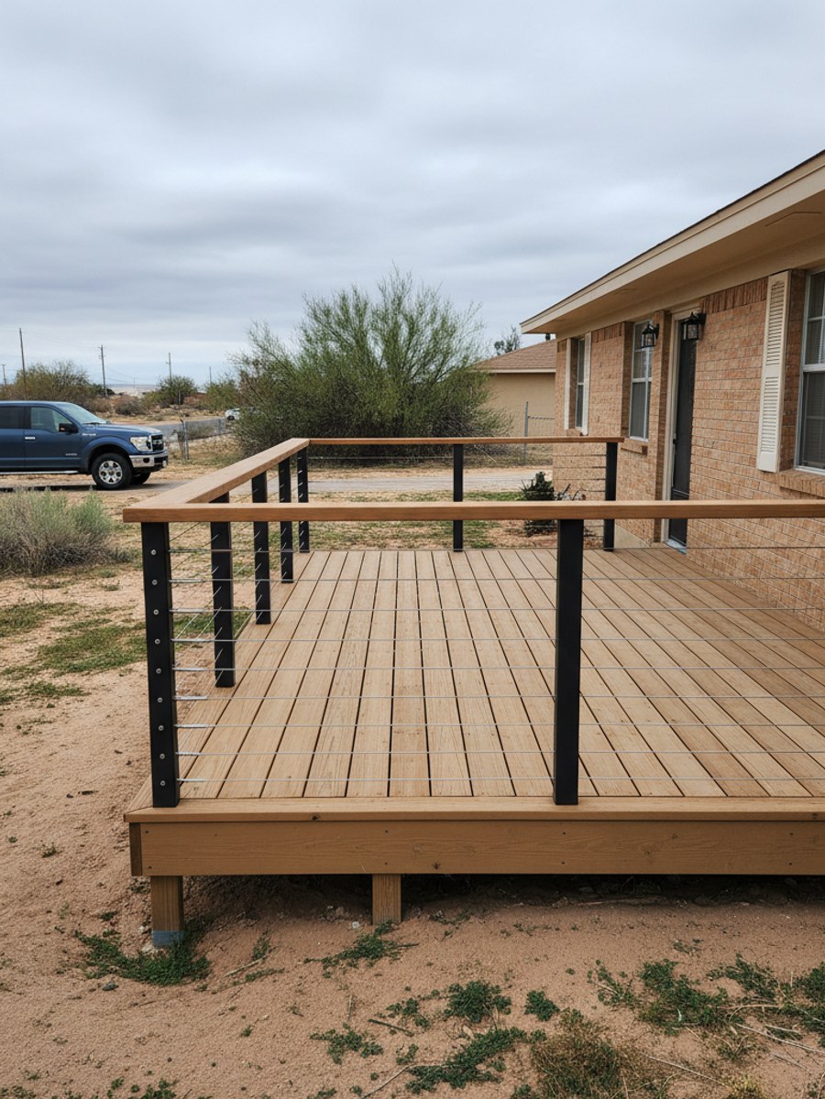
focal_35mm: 26
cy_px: 550
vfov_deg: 67.3
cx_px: 412
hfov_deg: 53.1
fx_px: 826
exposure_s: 1/1042
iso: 998
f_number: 1.6
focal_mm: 5.7
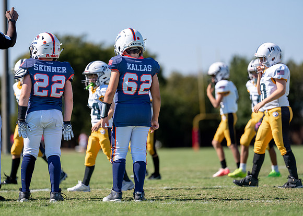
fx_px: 1901
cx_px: 133
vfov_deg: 6.5
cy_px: 112
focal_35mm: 221
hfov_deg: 9.1
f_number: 2.8
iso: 100
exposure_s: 1/1600
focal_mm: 200
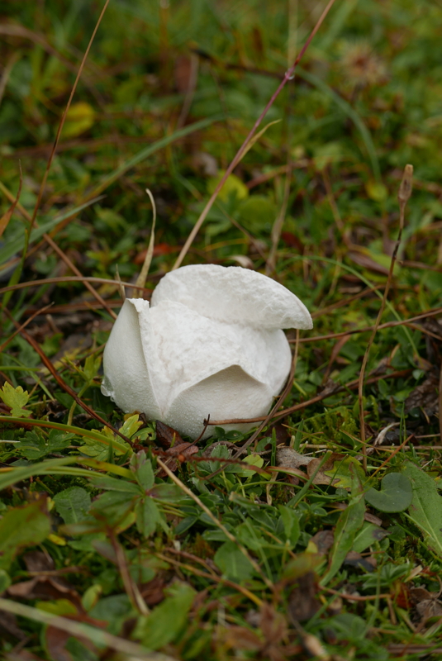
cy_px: 330
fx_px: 1194
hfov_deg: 21.0
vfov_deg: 30.9
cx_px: 221
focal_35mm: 65
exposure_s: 1/640
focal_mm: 29.3
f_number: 5.6
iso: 200
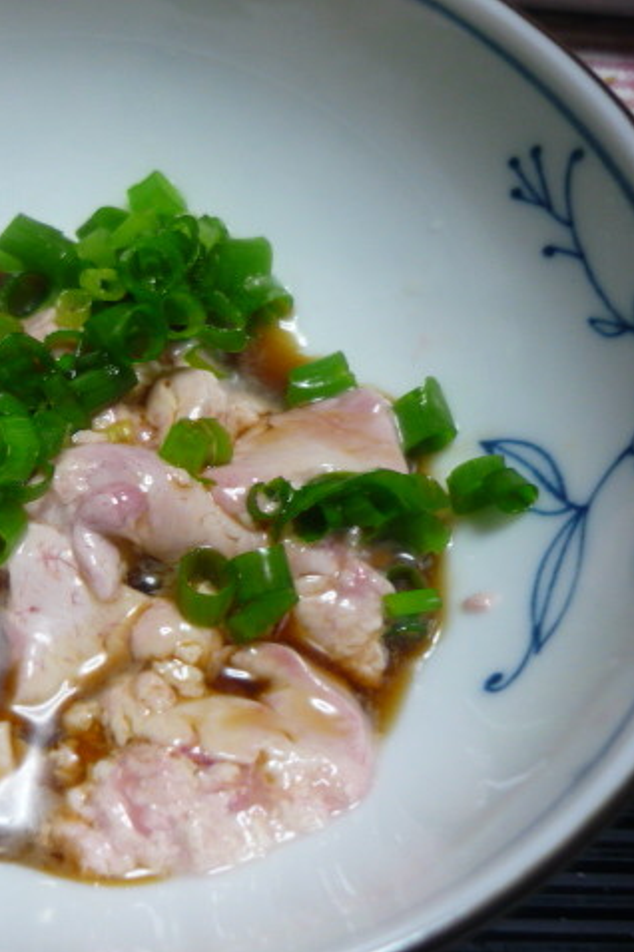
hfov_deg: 28.3
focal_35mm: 46
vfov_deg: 42.8
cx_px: 92
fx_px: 1217
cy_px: 476
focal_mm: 5.5
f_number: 2.8
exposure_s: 1/30
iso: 160
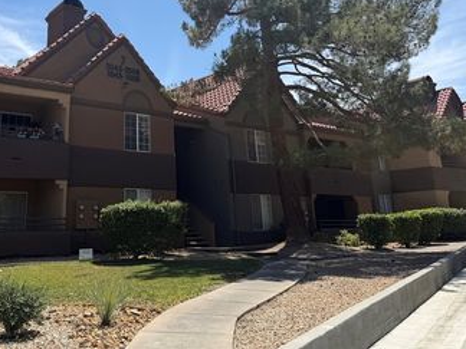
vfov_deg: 37.6
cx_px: 147
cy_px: 81
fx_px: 498
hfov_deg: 49.1
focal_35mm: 37
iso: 80
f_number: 1.78
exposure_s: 1/4975
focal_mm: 6.76
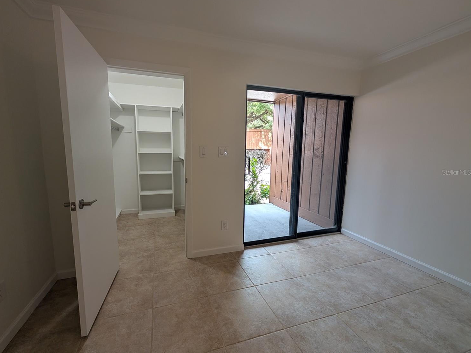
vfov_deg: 89.9
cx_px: 217
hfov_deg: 106.0
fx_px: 177
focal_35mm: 13
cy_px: 172
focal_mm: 2.02
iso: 53
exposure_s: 1/120
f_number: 1.7
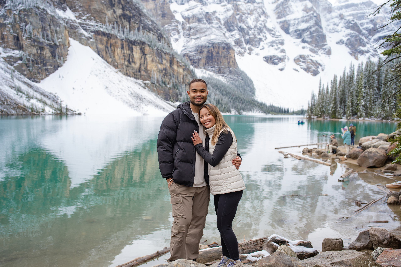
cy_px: 134
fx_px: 390
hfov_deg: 54.4
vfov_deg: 37.9
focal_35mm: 35
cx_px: 200
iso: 125
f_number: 3.2
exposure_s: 1/1000
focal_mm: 35
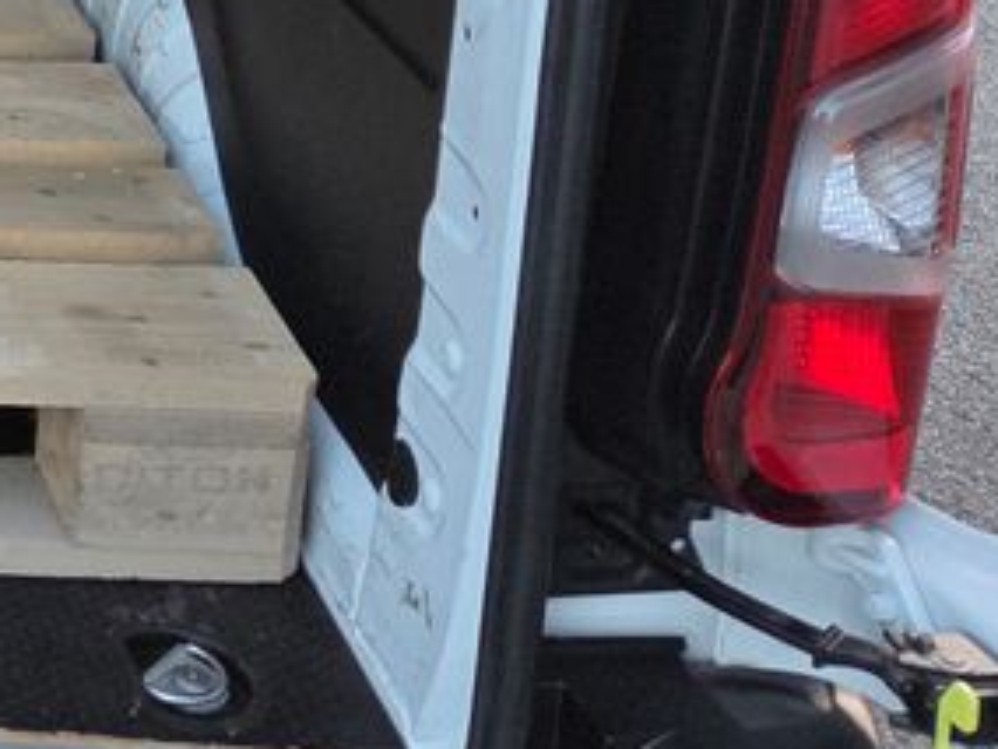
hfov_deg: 19.4
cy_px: -366
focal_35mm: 83
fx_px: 2393
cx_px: -647
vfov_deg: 16.3
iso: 160
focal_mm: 5.4
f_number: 1.8
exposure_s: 1/100
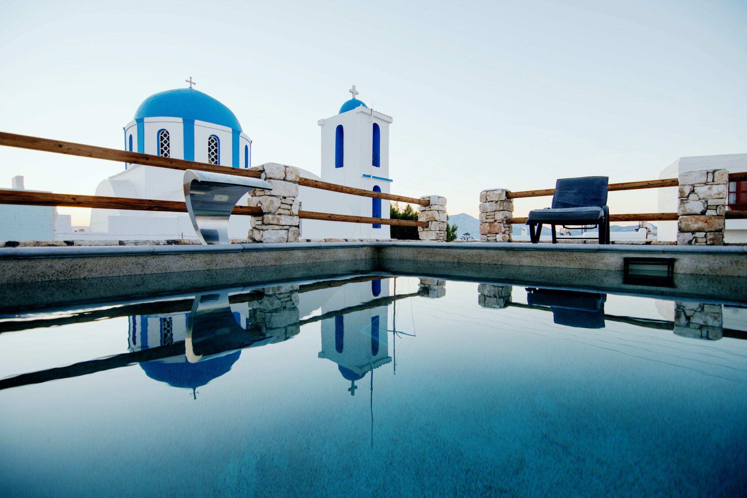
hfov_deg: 95.0
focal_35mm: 16
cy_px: 249
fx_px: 342
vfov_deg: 72.0
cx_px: 374
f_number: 4
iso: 100
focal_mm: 11
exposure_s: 1/40
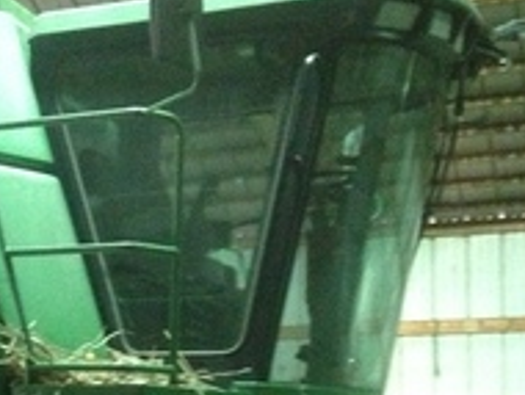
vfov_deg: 14.5
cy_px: 414
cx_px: -196
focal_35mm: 100
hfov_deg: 18.0
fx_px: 1519
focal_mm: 4.28
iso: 800
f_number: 2.4
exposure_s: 1/15
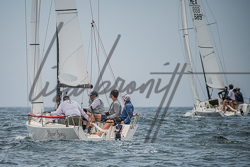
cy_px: 99
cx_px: 98
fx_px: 3450
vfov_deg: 2.8
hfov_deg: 4.1
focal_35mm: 497
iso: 500
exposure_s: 1/4000
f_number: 8
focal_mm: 400
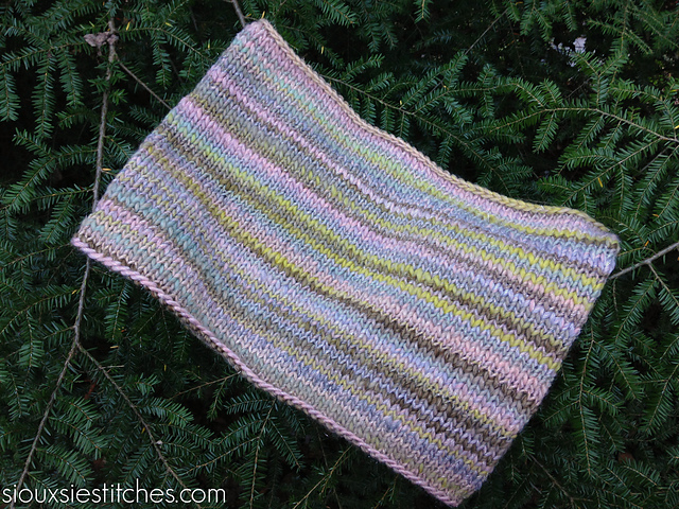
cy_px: 254
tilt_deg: -54.8
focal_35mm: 33
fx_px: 647
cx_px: 340
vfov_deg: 42.9
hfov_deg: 55.4
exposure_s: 1/24
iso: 50
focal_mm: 4.12
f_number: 2.4
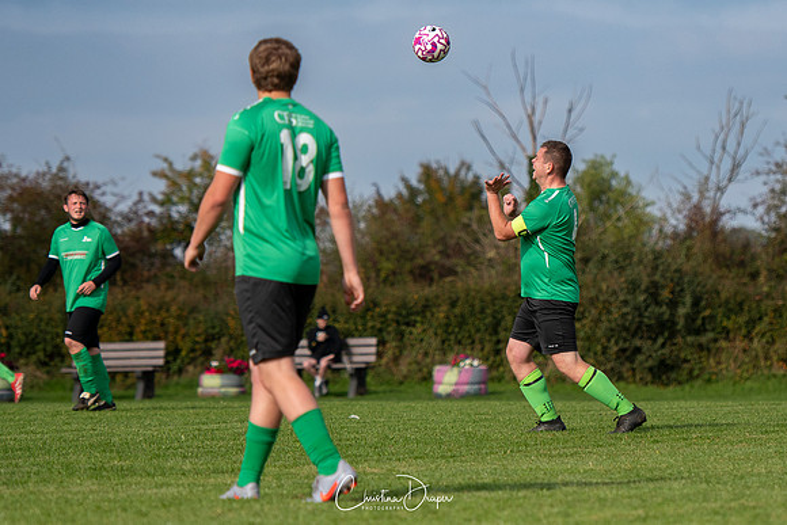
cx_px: 472
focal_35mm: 224
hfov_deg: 9.2
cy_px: 237
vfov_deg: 6.1
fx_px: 4902
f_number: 2.8
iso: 250
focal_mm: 122
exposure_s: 1/5000
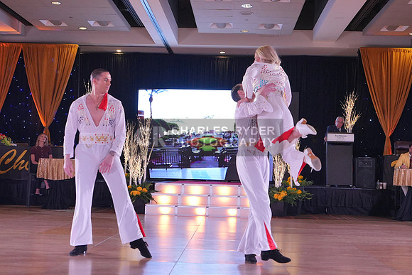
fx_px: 595
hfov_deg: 38.2
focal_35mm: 52
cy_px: 138
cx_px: 206
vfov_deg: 26.0
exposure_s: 1/400
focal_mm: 35
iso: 2000
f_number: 4
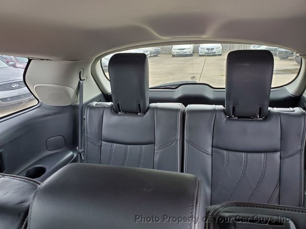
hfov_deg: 67.3
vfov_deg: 53.1
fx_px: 230
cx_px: 153
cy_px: 114
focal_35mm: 26
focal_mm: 4.3
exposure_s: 1/85
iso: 320
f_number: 2.4
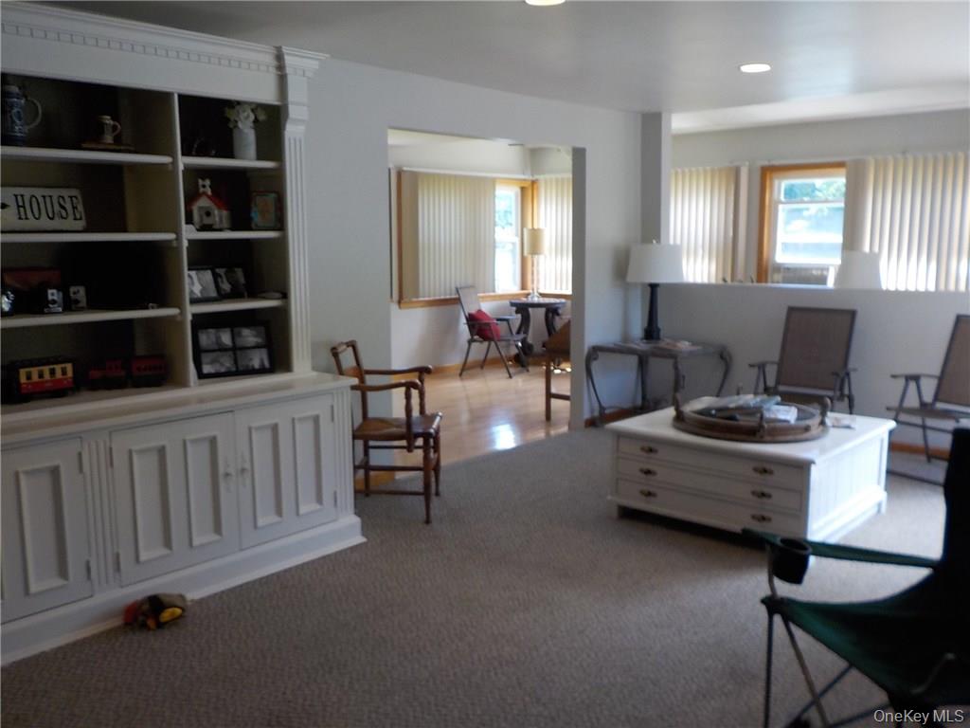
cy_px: 364
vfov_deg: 46.8
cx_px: 485
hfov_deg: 60.0
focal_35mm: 30
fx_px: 841
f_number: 3.3
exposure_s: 1/50
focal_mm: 4.1
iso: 125
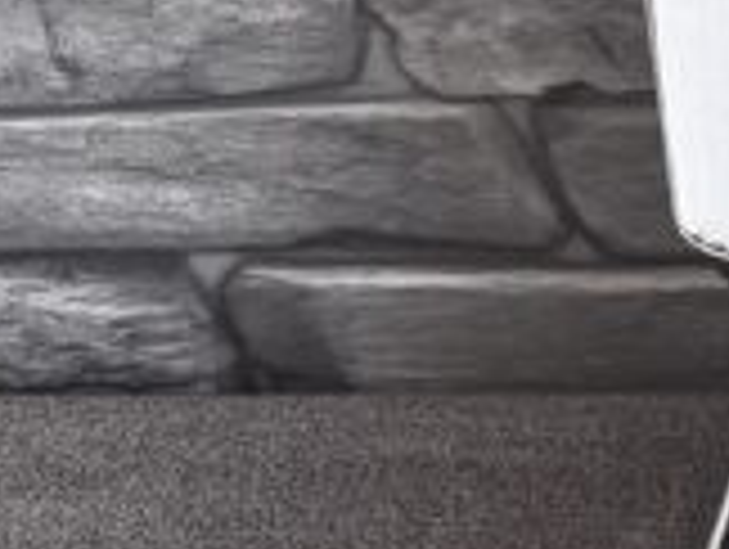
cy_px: 396
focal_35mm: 164
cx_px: 1953
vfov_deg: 9.1
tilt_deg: -44.9
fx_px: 3459
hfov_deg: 10.0
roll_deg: -0.1
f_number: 1.6
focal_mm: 5.96
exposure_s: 1/121
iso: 80
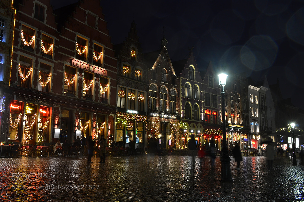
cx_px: 152
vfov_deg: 36.9
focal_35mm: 36
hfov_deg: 53.1
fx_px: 304
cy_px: 101
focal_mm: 24
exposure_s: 2
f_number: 11
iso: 100
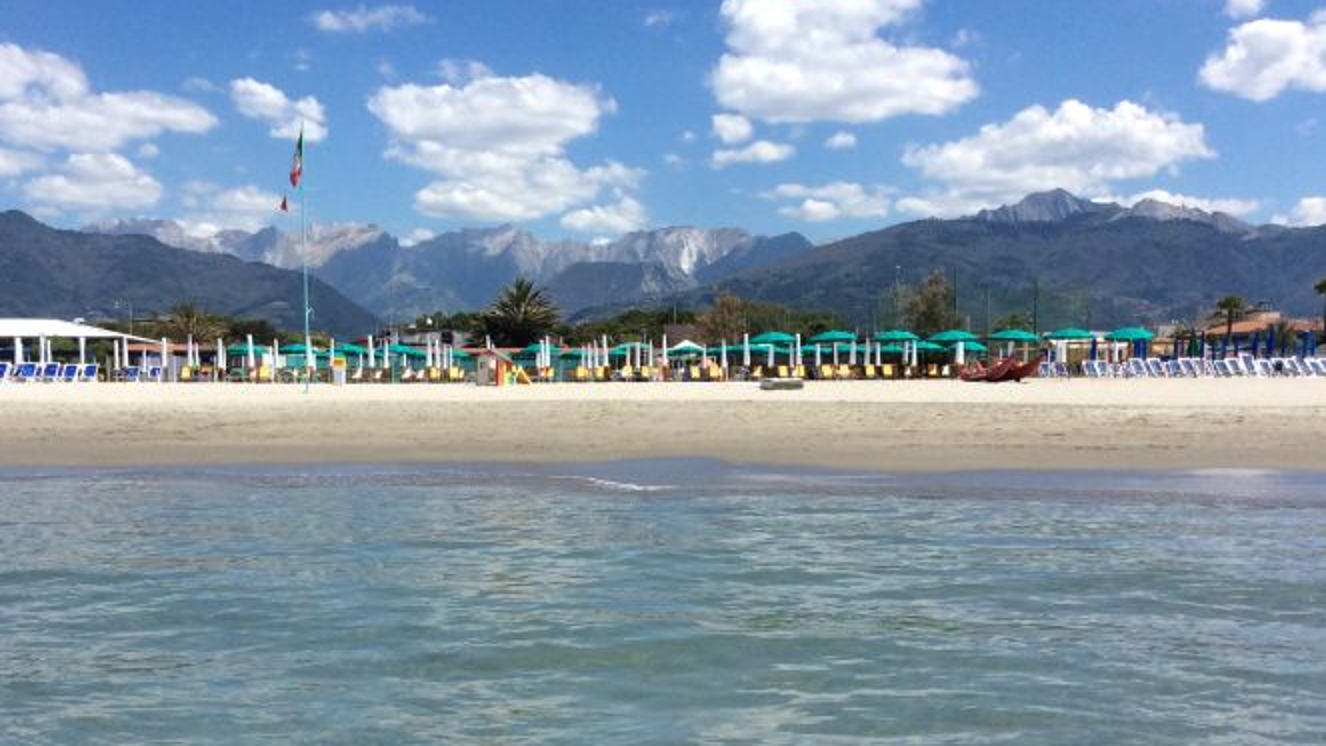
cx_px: 576
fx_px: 1477
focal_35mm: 42
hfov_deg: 48.2
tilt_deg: -5.2
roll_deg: +2.1
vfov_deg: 28.1
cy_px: 512
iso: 32
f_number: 2.4
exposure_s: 1/2119
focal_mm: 3.3
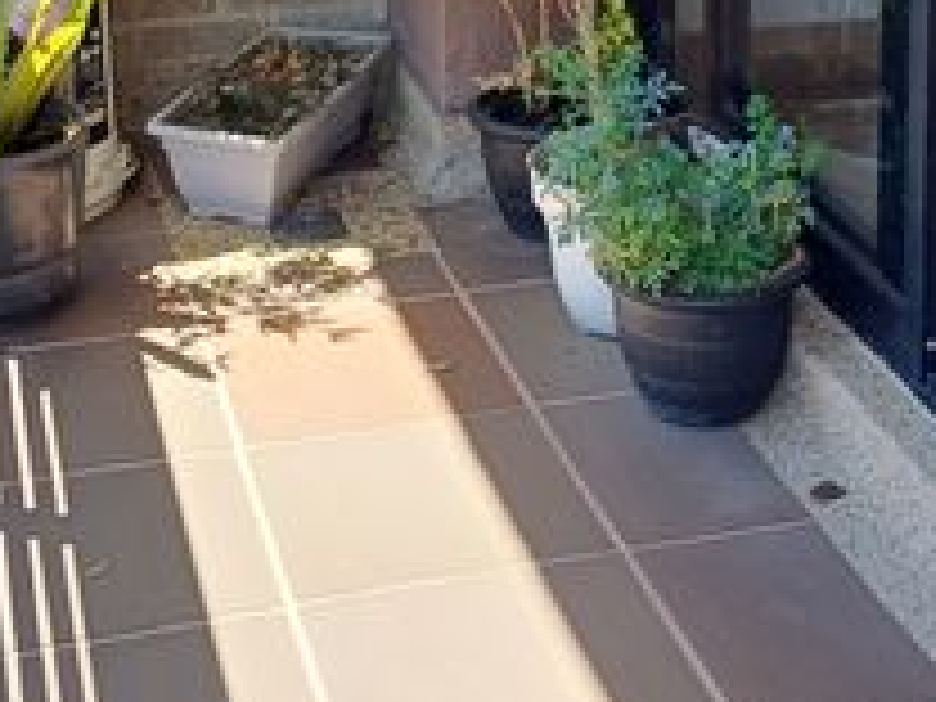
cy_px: -266
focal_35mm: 80
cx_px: 506
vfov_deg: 17.1
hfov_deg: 24.4
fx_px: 2163
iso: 50
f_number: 1.8
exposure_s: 1/156
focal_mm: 4.65
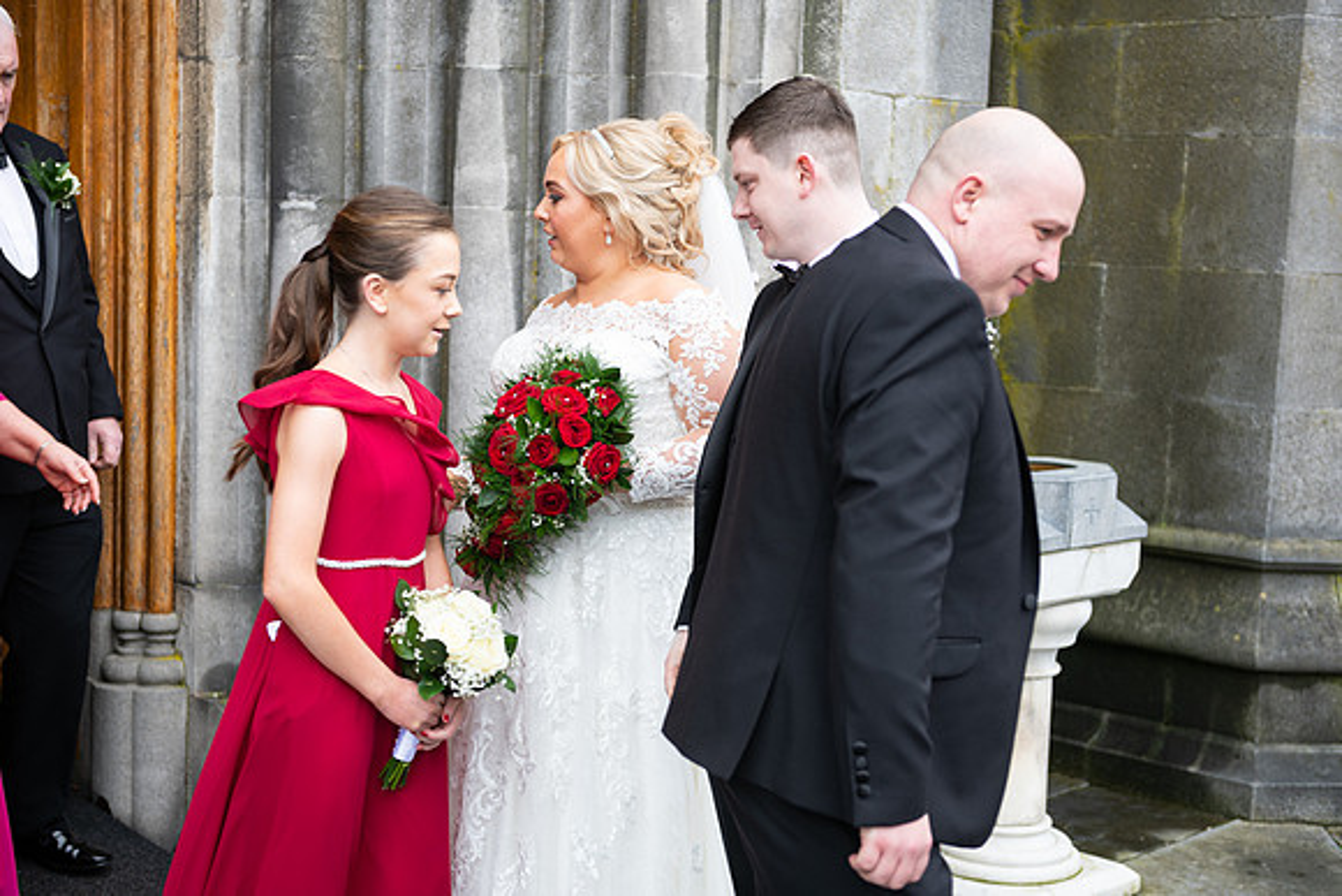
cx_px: 671
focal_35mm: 55
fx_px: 2051
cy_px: 448
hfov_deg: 36.2
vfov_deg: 24.6
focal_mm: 55
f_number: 3.5
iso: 125
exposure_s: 1/160
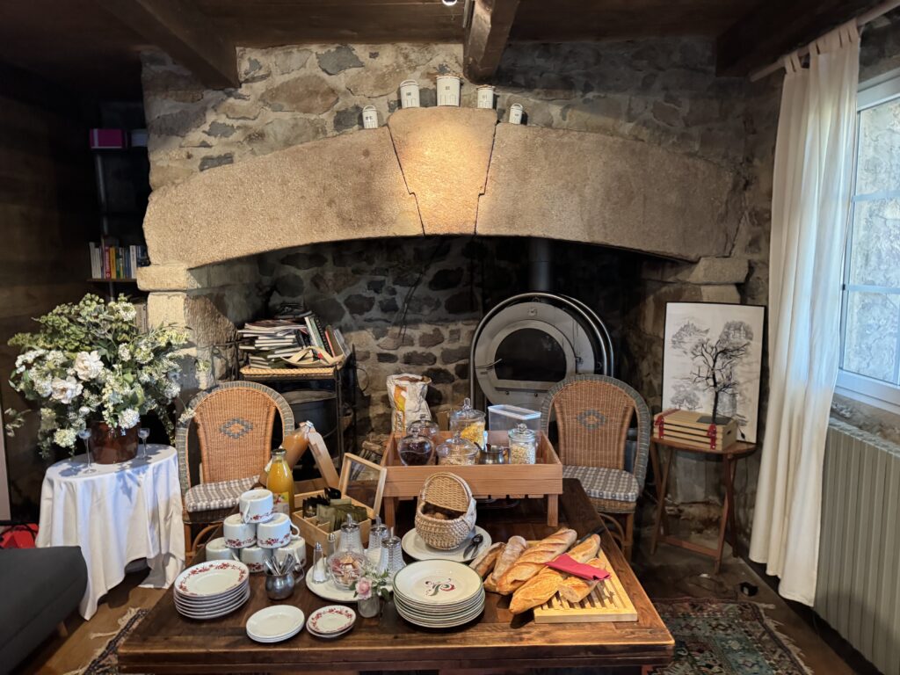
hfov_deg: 71.6
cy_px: 338
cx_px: 450
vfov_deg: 56.8
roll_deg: +1.3
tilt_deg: -6.0
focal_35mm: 24
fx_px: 624
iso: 500
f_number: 1.78
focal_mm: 6.76
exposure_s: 1/50
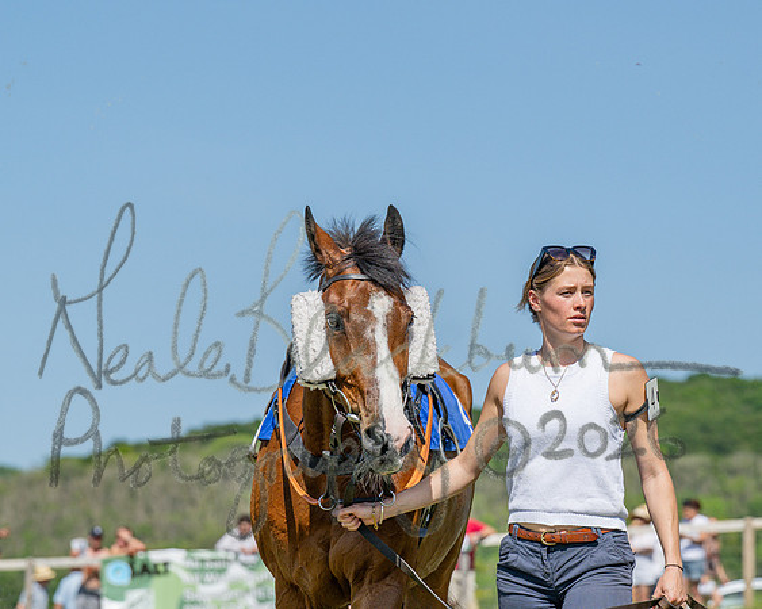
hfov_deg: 10.4
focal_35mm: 186
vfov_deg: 8.3
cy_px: 304
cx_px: 381
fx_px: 4191
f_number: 4.5
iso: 200
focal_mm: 110
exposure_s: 1/2500
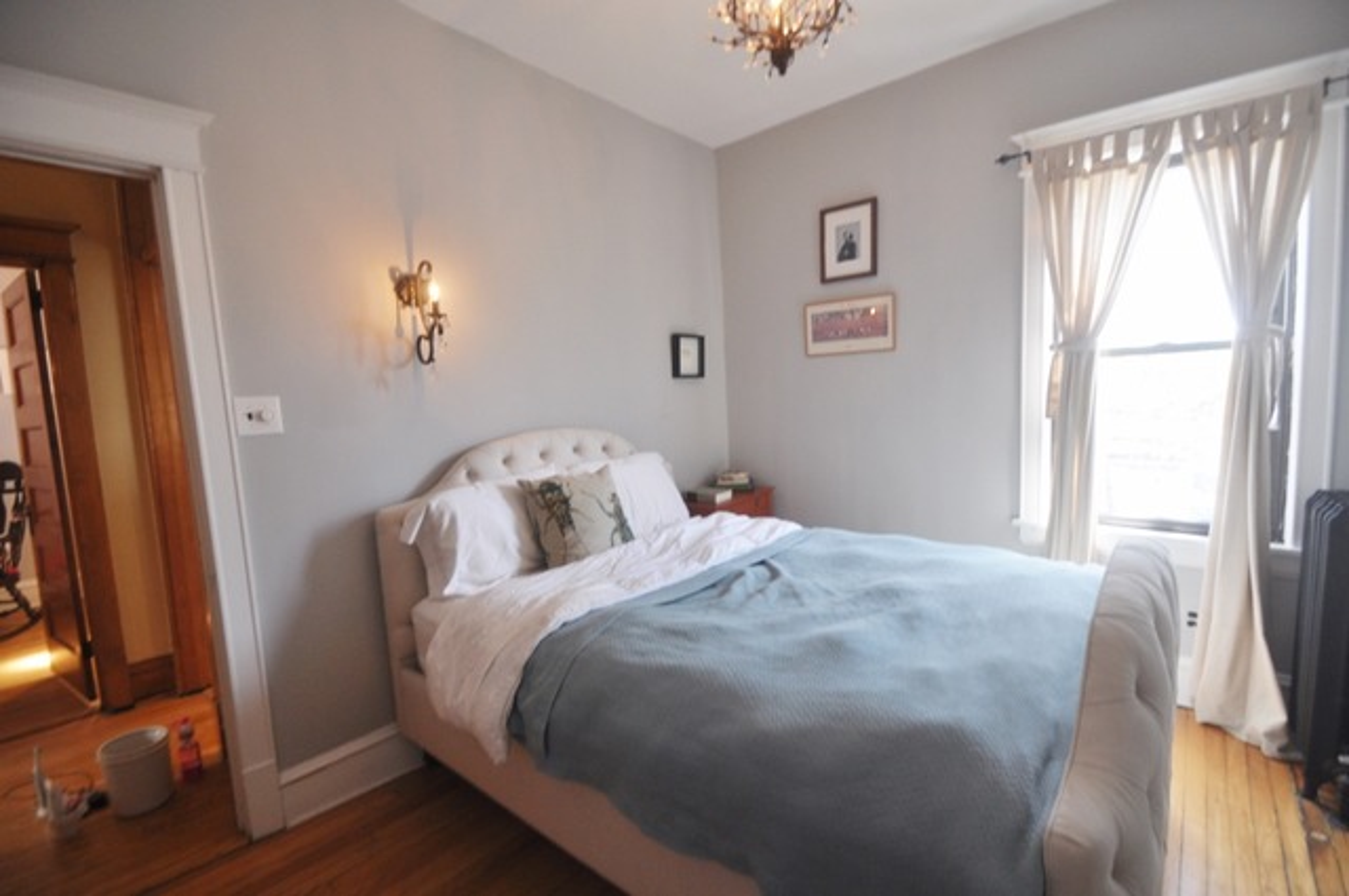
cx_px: 674
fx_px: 561
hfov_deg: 100.5
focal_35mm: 15
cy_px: 448
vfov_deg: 77.2
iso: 400
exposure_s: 1/60
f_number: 4
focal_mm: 10
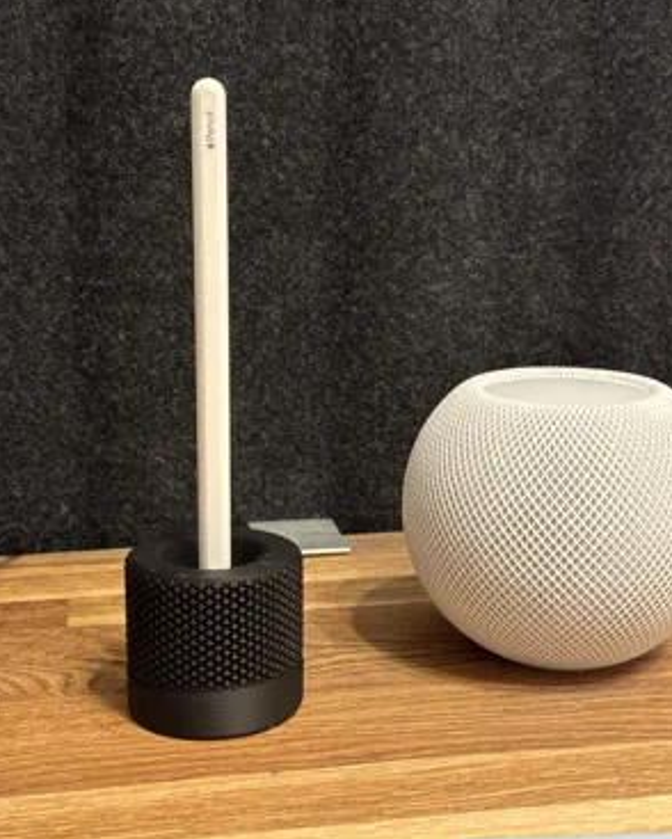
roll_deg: +0.3
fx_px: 1267
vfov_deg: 36.6
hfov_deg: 29.7
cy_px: 405
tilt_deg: -11.9
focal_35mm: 51
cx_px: 334
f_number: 1.78
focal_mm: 6.76
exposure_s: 1/40
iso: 500
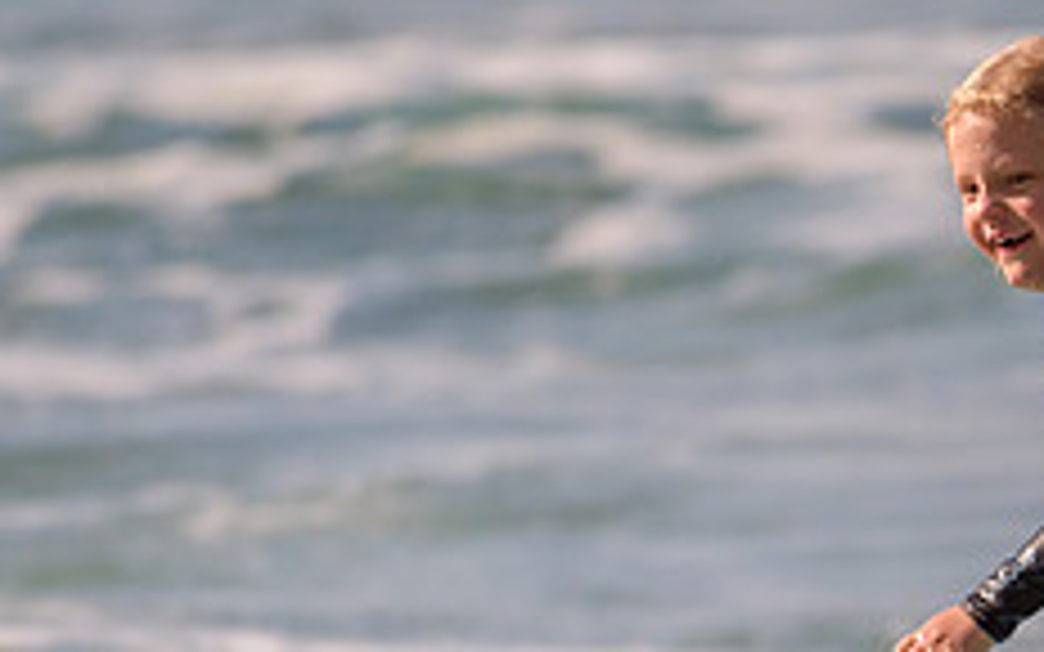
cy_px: 636
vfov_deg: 0.9
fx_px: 41654
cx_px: 1176
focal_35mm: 1464
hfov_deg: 1.4
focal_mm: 500
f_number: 5.6
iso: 220
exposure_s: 1/2000
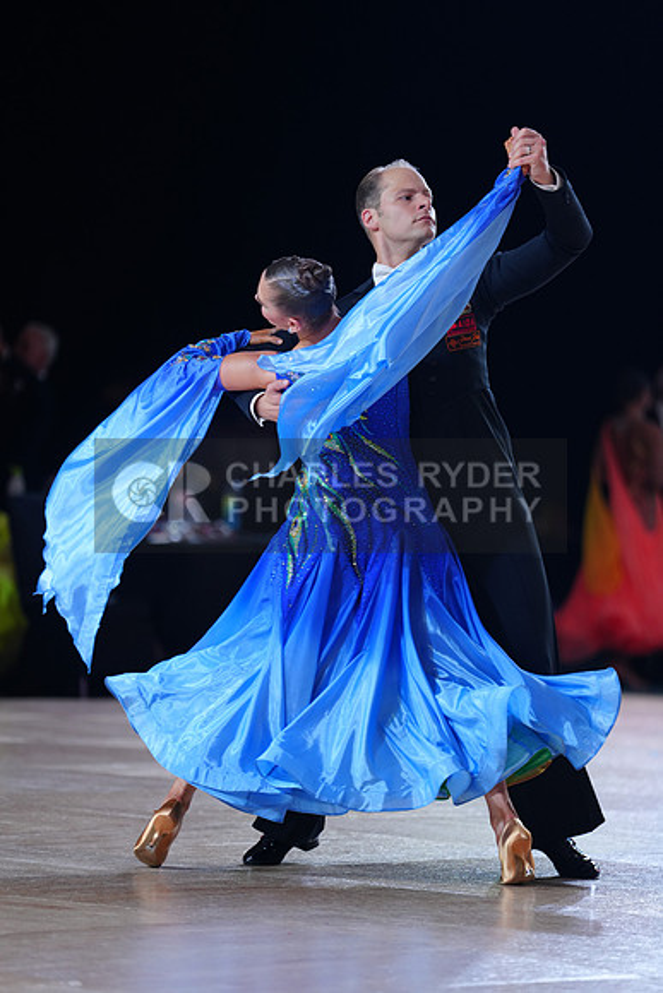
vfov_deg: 11.4
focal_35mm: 180
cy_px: 496
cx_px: 332
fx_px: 4969
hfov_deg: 7.6
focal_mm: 180
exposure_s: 1/500
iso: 640
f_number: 2.8
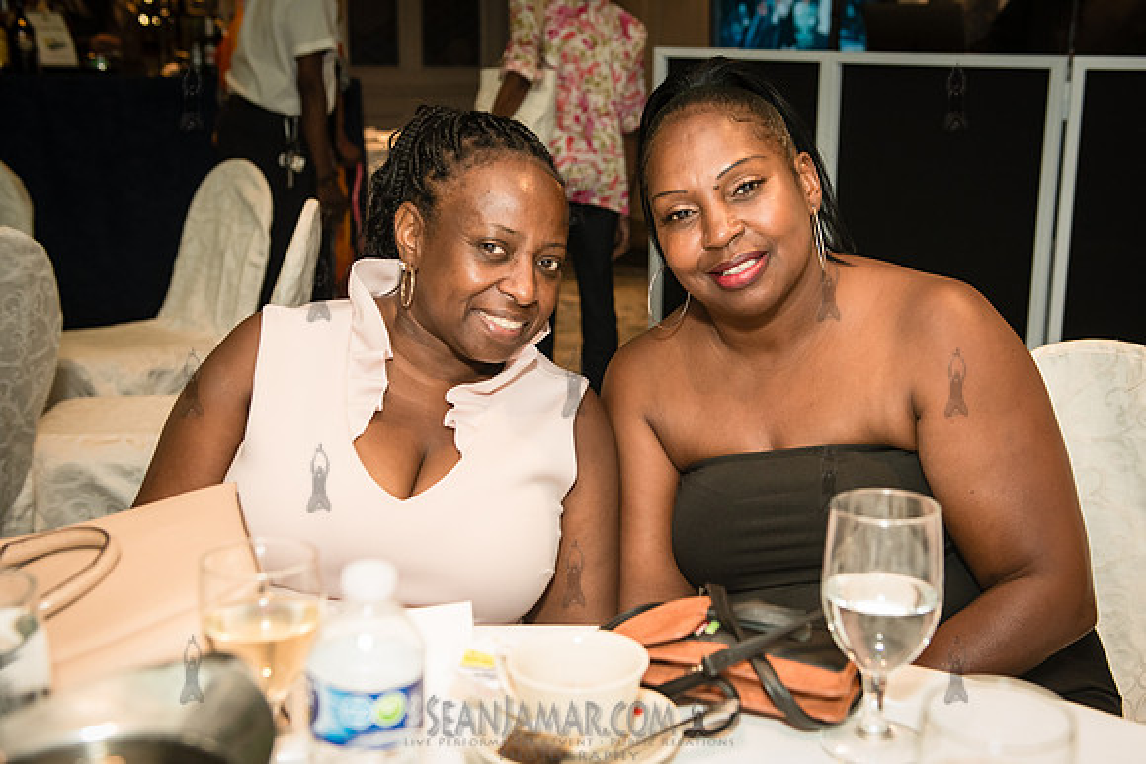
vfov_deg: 31.2
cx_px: 634
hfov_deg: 45.3
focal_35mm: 43
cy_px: 390
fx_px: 1371
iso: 1600
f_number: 3.5
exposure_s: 1/160
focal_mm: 38
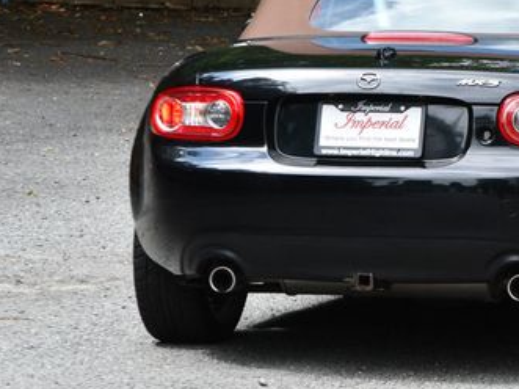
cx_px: 497
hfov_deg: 7.2
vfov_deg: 5.4
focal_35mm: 273
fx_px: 4092
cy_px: 80
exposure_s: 1/250
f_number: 6.3
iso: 200
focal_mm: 98
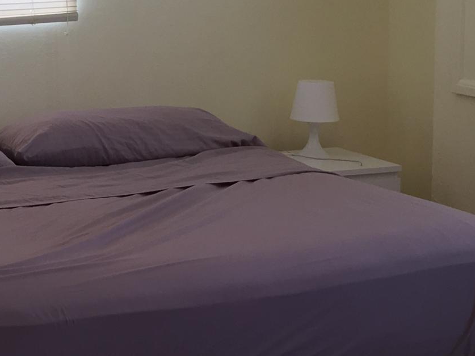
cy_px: 147
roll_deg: +0.6
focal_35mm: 104
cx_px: 168
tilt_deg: -8.2
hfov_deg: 18.9
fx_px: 1426
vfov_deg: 14.2
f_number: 2.2
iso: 40
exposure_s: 1/120
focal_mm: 4.15
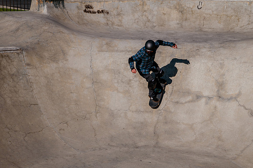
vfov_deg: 16.5
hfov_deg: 24.5
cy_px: 84
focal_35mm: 83
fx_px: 582
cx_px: 134
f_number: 14
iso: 200
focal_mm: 75
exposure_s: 1/500
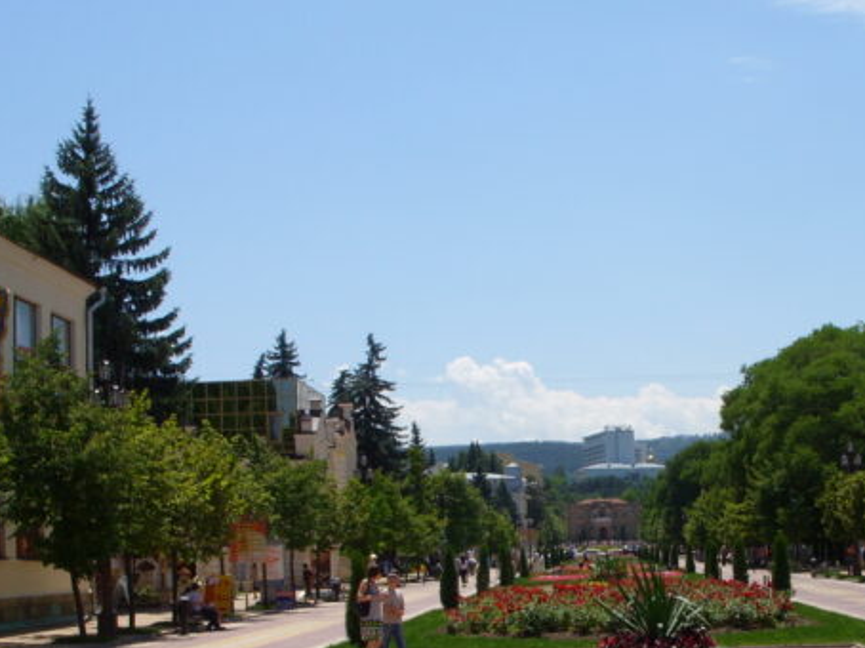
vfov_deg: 21.7
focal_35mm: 67
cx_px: 558
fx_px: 1673
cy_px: 507
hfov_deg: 28.8
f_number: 7.4
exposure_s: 1/337
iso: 50
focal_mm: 7.8
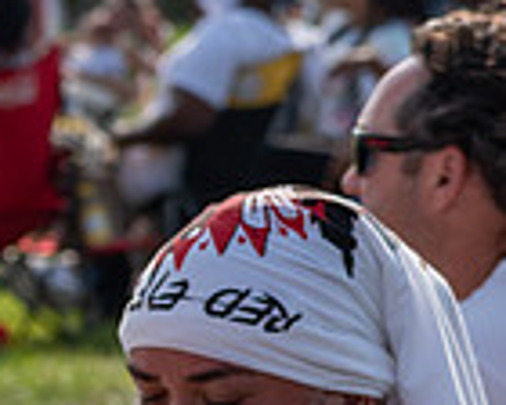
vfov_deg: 2.6
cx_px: -539
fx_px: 8940
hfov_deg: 3.2
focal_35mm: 597
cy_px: 436
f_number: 7.1
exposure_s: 1/800
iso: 200
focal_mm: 102
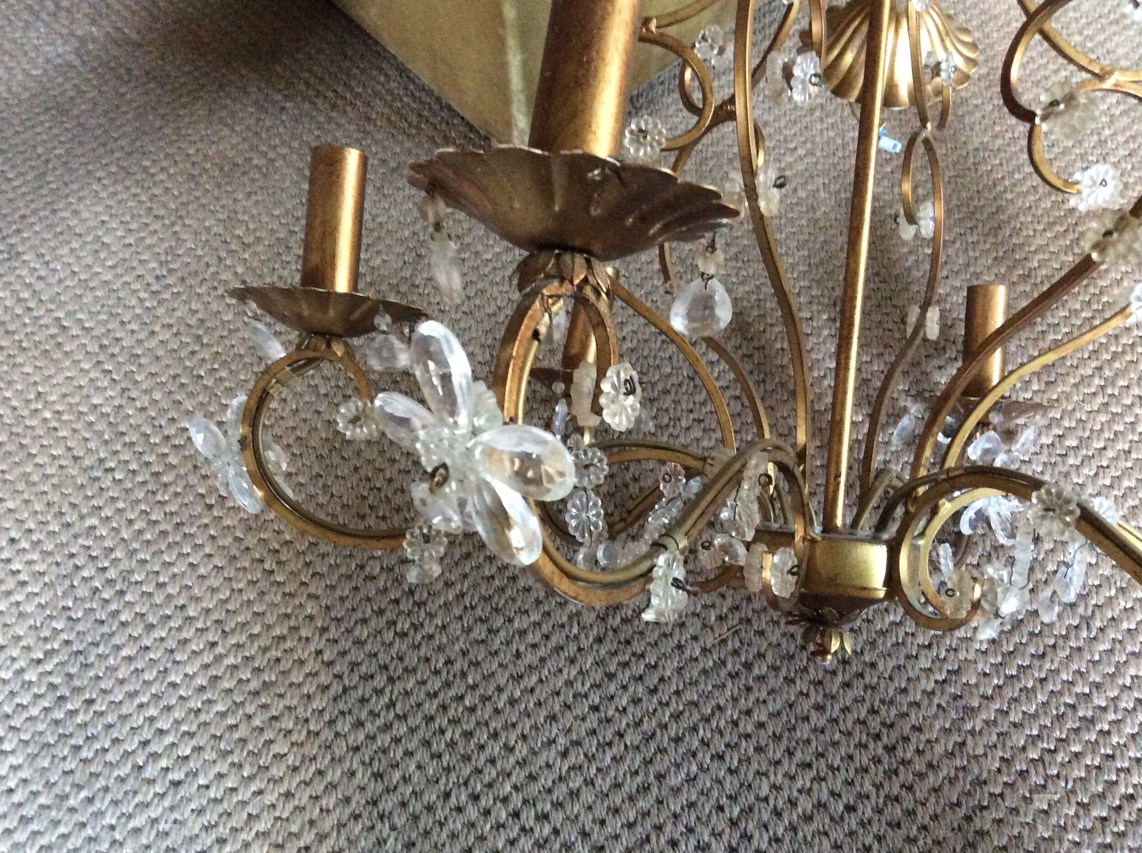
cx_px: 569
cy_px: 433
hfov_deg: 55.4
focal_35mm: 33
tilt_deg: -61.0
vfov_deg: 42.8
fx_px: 1087
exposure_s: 1/17
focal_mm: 3.3
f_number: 2.4
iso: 400
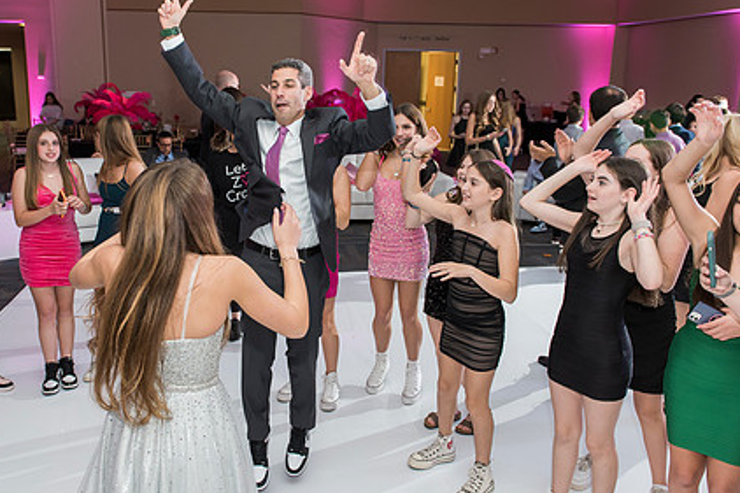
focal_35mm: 33
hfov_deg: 56.9
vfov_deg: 39.9
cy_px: 229
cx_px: 302
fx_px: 678
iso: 1250
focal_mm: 24
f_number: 4
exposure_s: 1/100
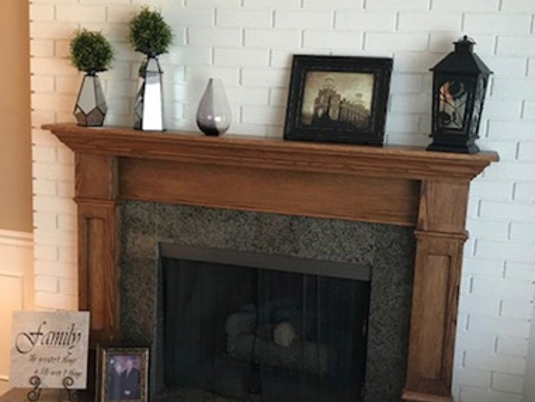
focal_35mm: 47
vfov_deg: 30.9
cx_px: 257
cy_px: 226
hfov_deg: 40.4
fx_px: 727
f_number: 1.8
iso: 40
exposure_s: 1/24
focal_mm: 3.99
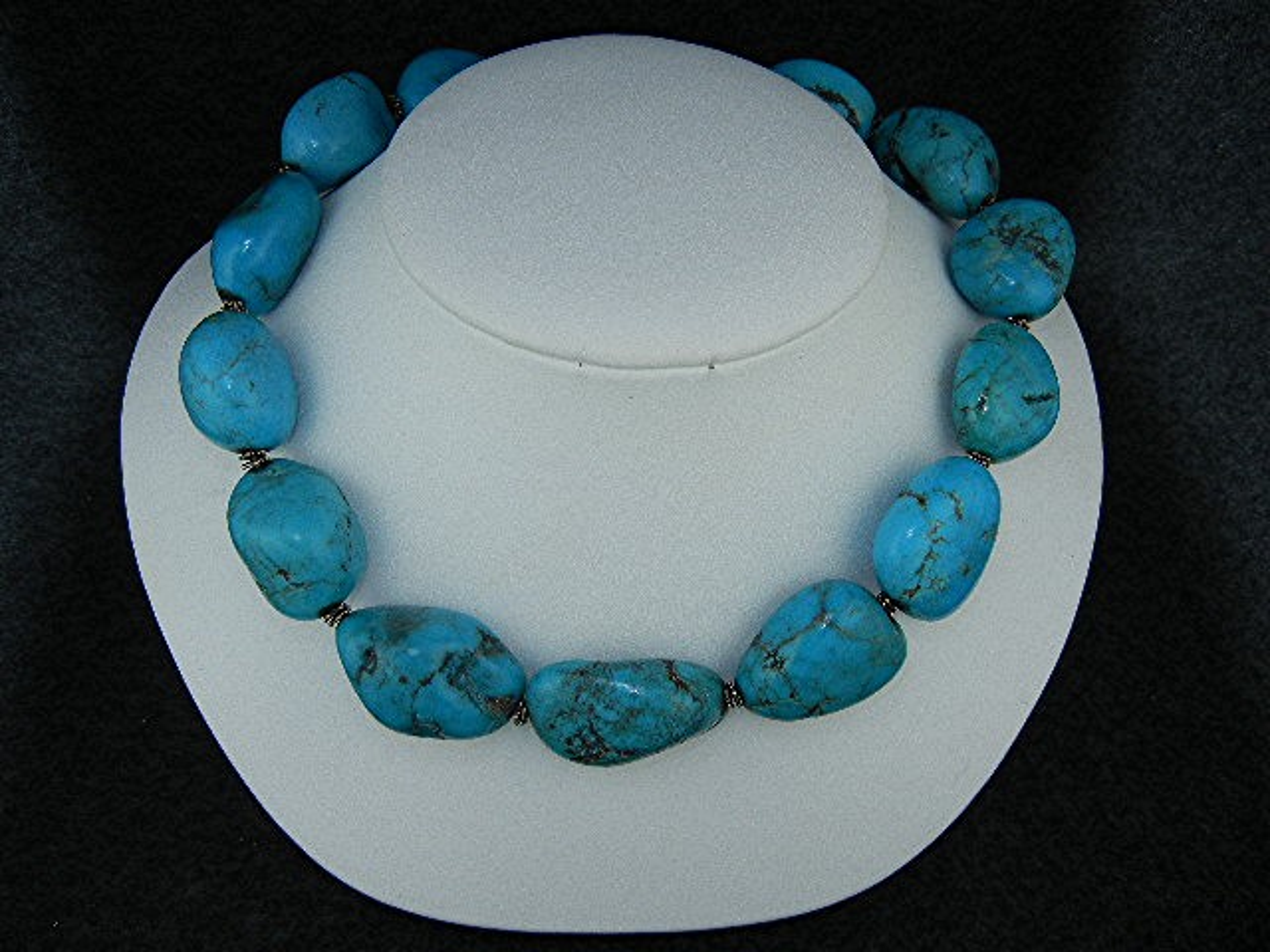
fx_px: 1247
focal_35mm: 34
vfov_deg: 41.8
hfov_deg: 54.0
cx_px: 635
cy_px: 476
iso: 200
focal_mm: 6.2
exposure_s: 1/32.7
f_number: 3.6
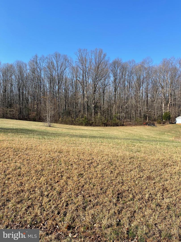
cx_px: 90
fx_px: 181
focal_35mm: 26
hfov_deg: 53.1
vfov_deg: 67.3
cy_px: 121
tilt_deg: +0.6
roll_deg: -0.1
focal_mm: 5.1
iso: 32
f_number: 1.6
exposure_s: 1/2433
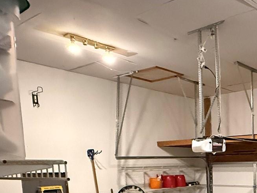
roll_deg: +1.3
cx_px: 246
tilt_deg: -7.5
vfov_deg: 30.0
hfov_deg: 38.9
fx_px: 327
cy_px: 204
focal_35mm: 44
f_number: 2.2
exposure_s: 1/60
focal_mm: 2.22
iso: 1250
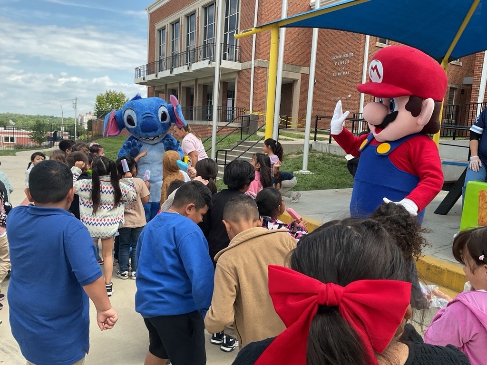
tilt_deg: -9.9
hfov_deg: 61.7
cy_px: 182
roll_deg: -0.7
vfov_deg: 48.2
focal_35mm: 29
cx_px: 244
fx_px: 408
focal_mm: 3
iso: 16
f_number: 1.8
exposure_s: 1/855
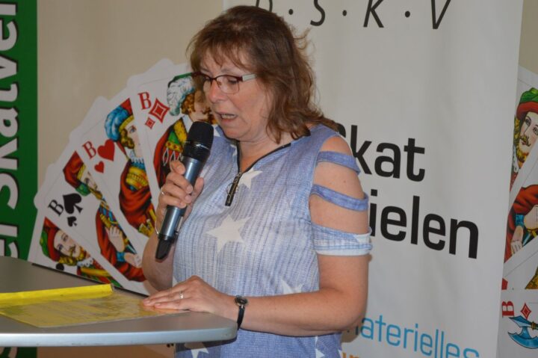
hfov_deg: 27.0
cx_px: 269
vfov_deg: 18.2
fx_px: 1120
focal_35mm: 75
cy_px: 179
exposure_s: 1/60
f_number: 4.5
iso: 720
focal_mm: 50
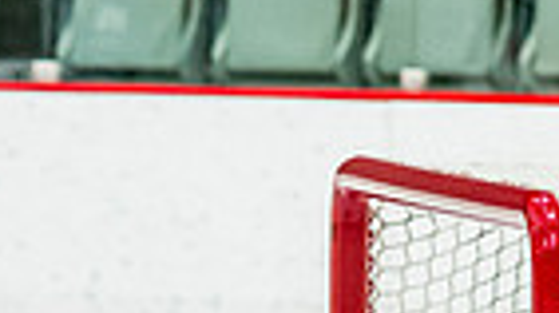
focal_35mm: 709
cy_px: 566
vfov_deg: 1.7
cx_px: -403
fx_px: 10499
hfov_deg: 3.0
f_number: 3.2
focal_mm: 100
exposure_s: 1/1000
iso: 1600
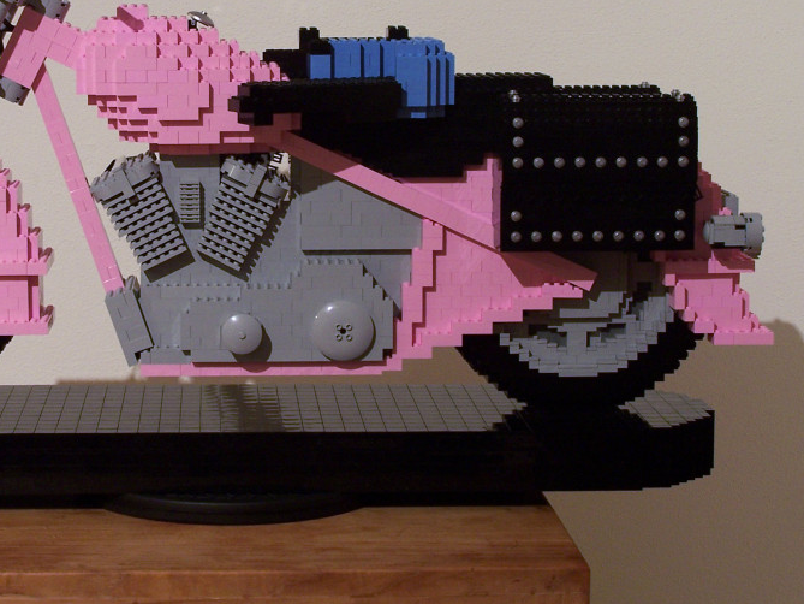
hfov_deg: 20.0
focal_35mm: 98
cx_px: 256
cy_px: 172
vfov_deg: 15.0
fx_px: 2277
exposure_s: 1/2
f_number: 3.2
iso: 80
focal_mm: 10.7
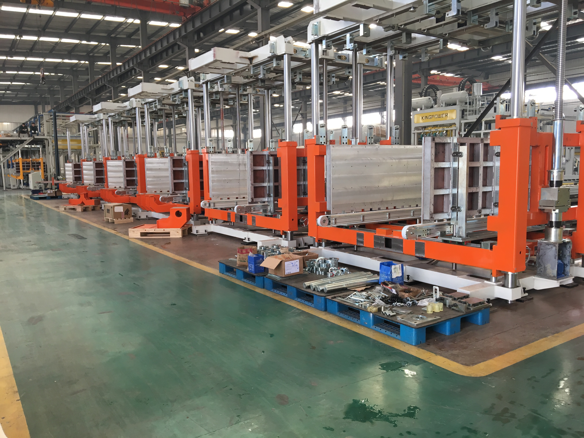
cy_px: 219
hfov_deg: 61.7
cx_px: 292
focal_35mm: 29
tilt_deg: -4.1
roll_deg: +1.8
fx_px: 489
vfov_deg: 48.2
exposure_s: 1/33
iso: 25
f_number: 2.2
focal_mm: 4.15
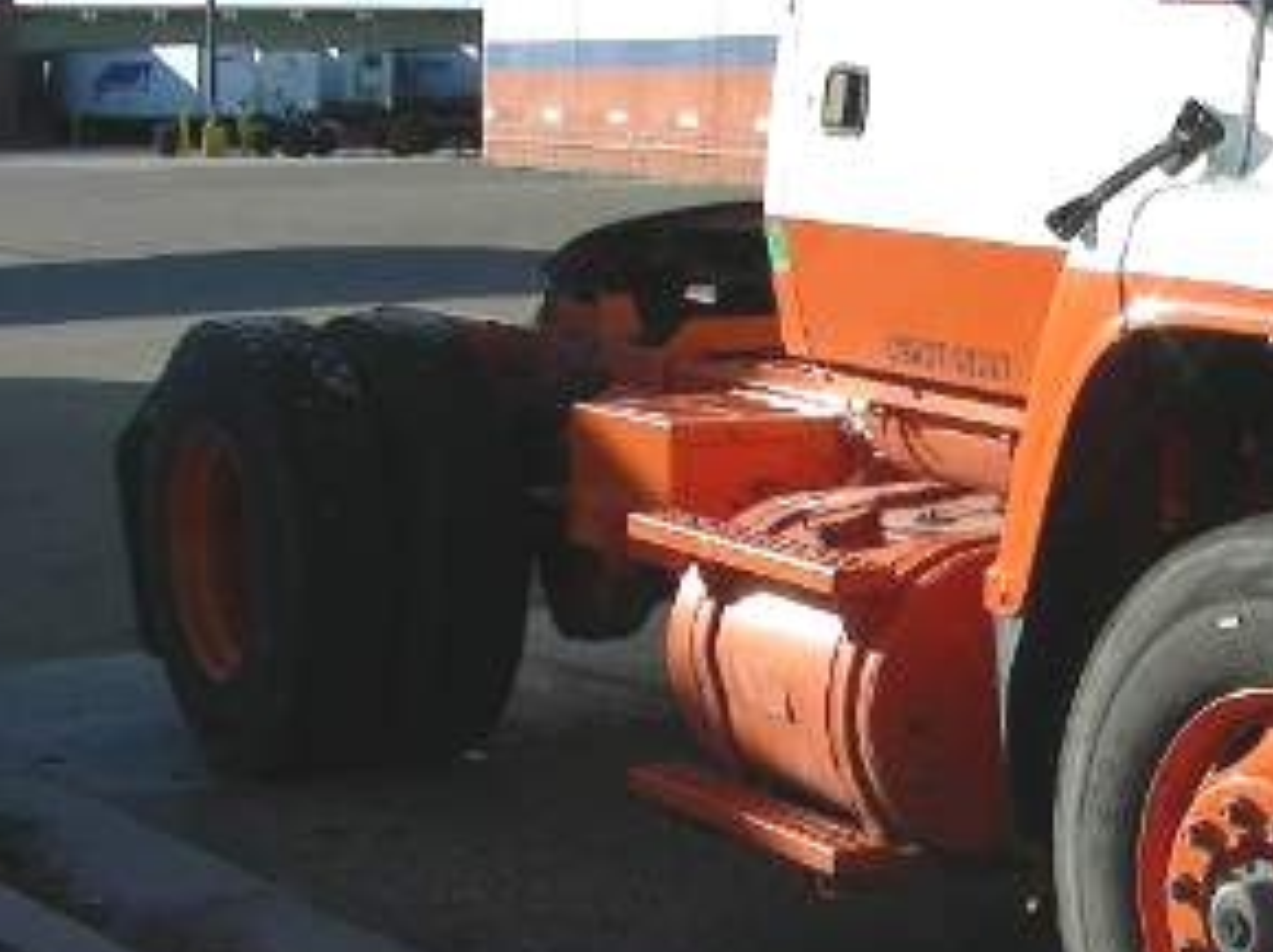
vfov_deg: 17.5
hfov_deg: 22.3
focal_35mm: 84
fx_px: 3087
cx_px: 1330
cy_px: 518
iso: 50
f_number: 4
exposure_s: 1/760
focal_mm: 6.3
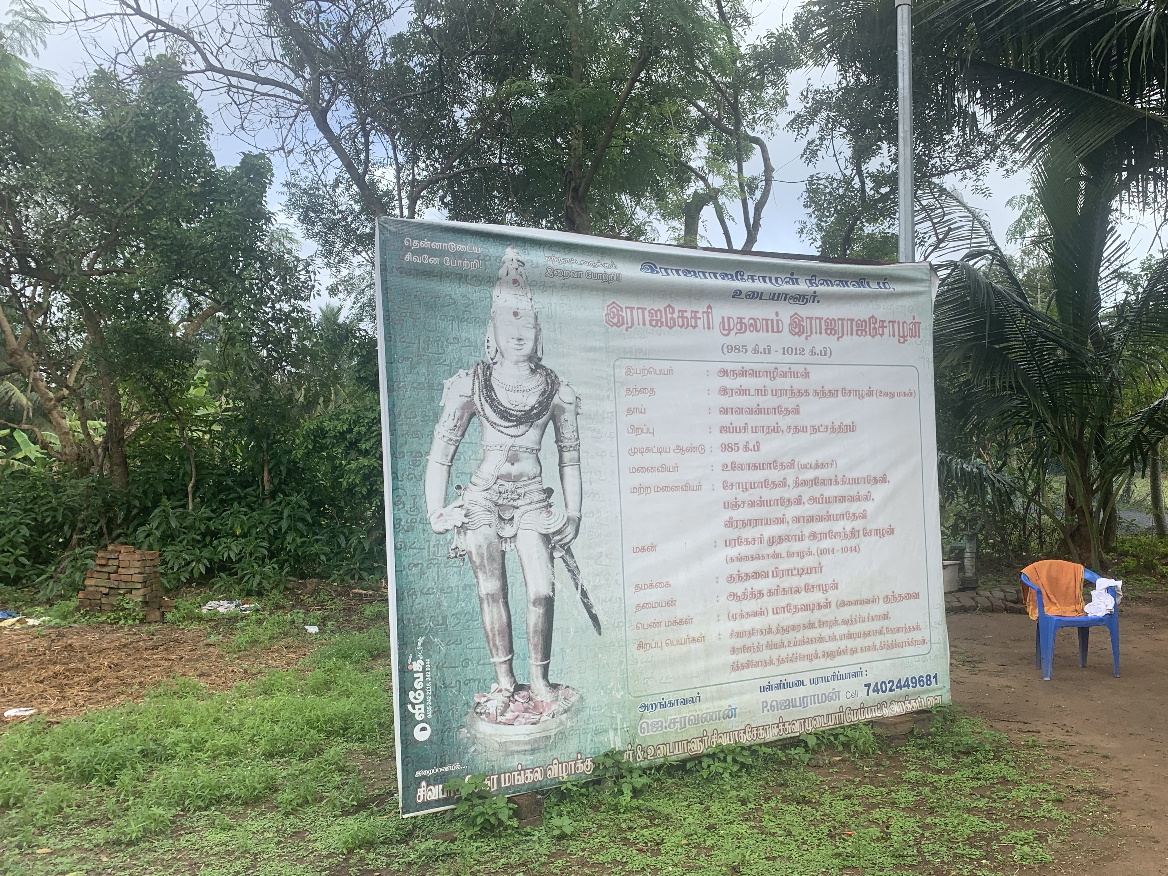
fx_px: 1046
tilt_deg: -2.1
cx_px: 683
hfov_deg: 58.0
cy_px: 504
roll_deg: +1.8
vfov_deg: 45.3
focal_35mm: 31
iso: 25
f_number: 1.8
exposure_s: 1/1054
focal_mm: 4.25
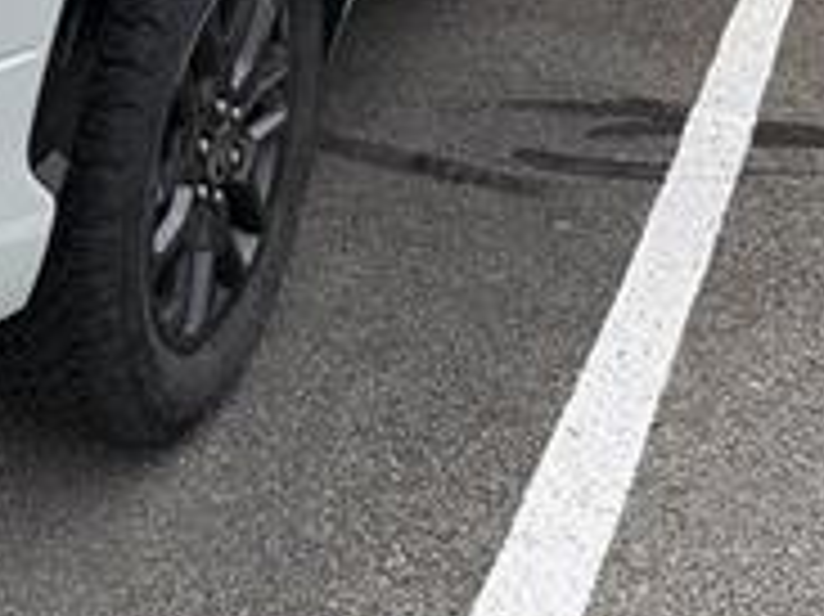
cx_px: -54
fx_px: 1570
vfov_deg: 20.3
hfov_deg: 27.2
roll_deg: -3.0
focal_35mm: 66
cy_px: -193
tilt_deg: -11.4
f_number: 1.78
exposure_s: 1/2907
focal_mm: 6.76
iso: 100
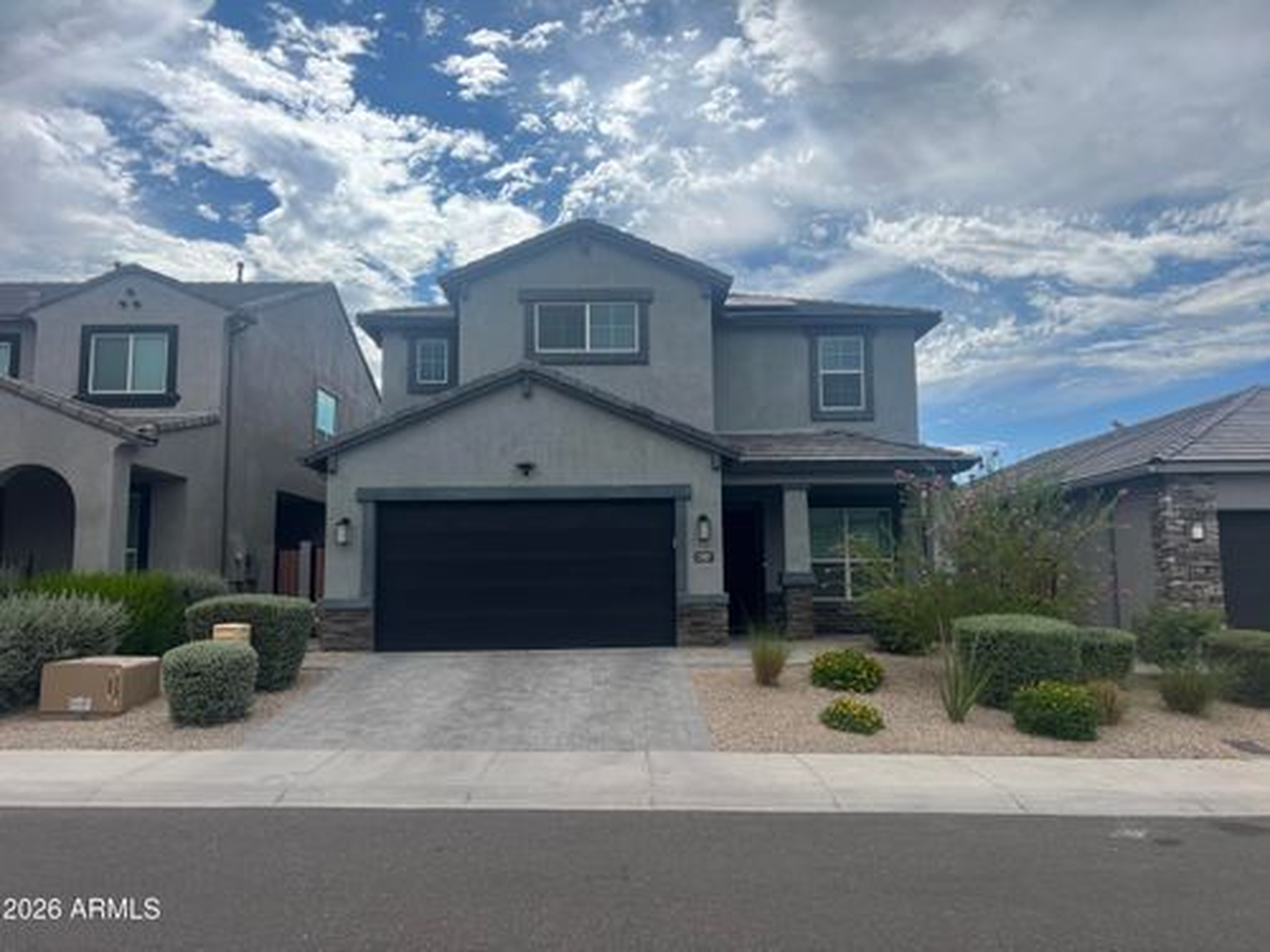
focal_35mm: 26
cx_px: 635
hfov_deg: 67.3
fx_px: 954
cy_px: 476
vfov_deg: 53.1
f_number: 1.5
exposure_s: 1/8696
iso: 50
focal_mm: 5.7
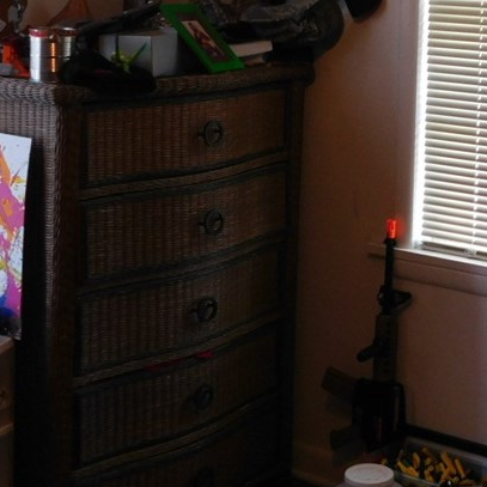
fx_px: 1273
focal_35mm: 80
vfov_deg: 21.4
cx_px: 505
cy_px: 89
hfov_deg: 20.8
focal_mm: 6.3
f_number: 3.5
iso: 250
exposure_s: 1/30
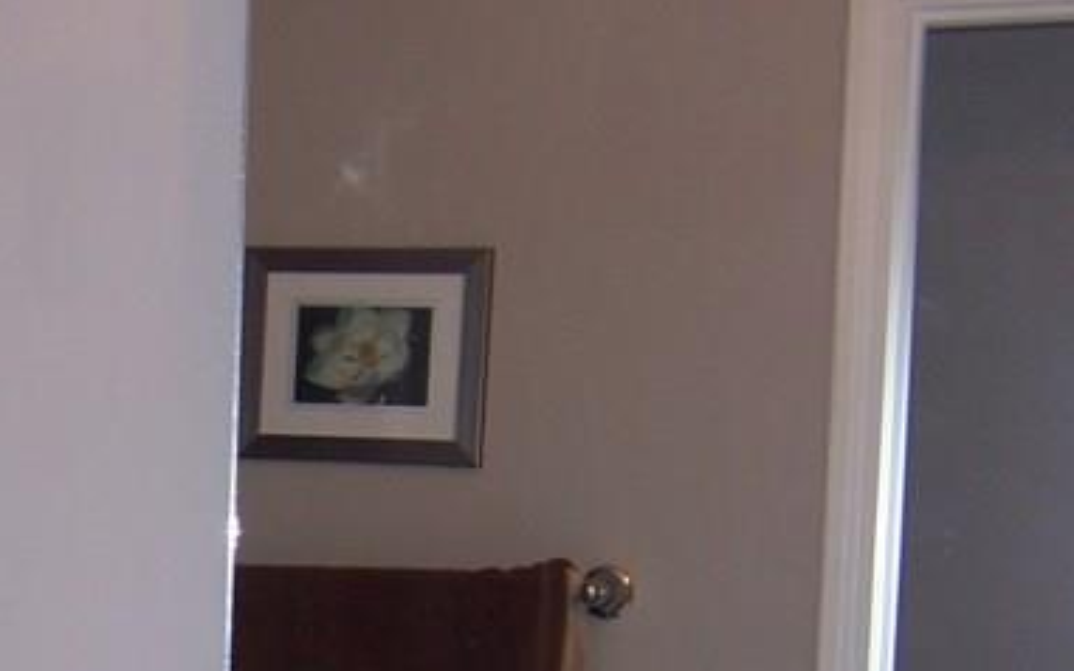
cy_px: 851
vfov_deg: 13.4
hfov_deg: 21.1
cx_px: -70
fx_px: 2751
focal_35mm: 94
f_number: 2.8
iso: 80
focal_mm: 5.5
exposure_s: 1/60
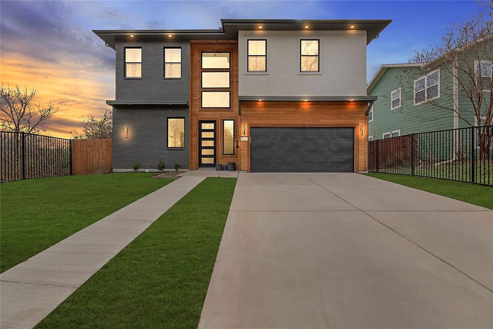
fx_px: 205
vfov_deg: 77.3
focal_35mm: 15
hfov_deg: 100.4
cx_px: 246
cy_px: 164
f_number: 11
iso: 100
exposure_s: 1/80
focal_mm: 10
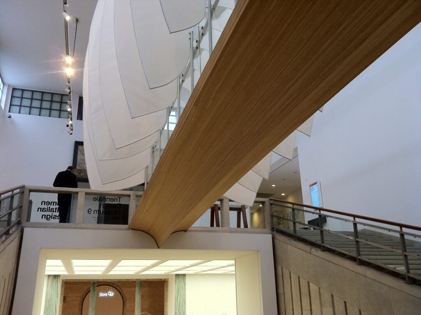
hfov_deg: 52.7
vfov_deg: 40.6
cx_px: 210
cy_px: 158
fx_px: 425
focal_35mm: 35
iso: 80
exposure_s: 1/20
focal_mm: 3.85
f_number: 2.8
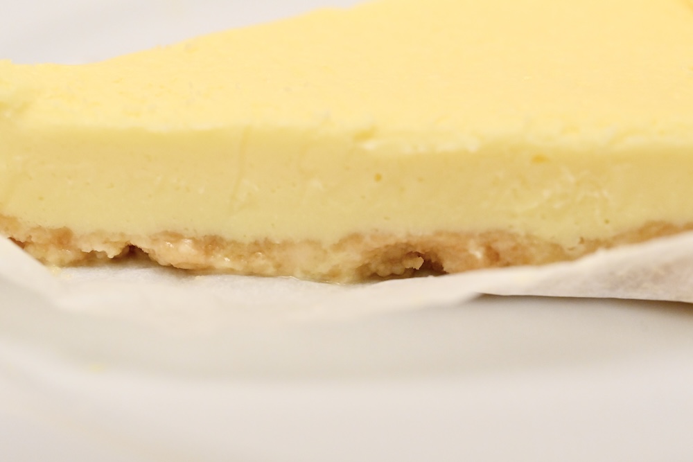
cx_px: 346
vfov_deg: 22.6
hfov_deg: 33.4
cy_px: 231
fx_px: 1155
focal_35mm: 60
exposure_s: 1/250
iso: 6400
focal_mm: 60
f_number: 7.1
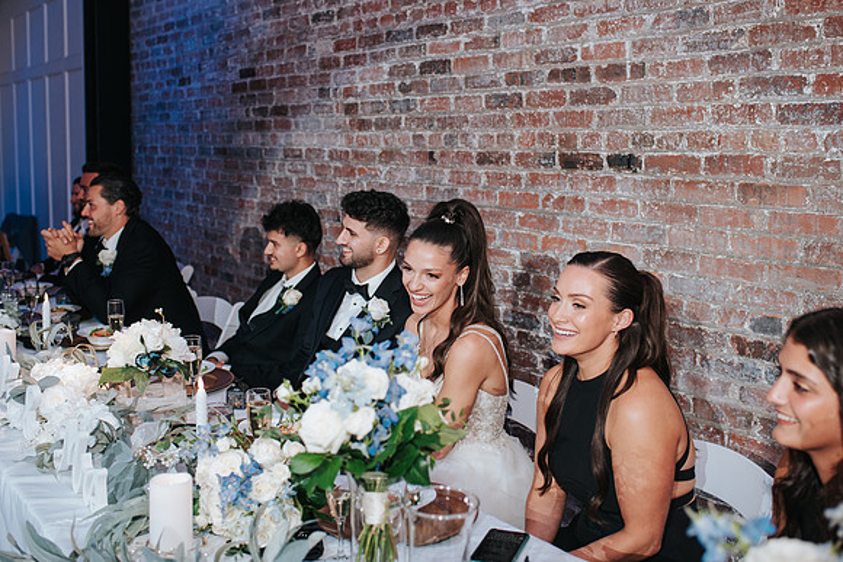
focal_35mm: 40
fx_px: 928
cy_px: 244
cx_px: 422
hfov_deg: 48.8
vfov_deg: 33.7
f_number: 2.8
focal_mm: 35
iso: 1000
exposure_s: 1/200
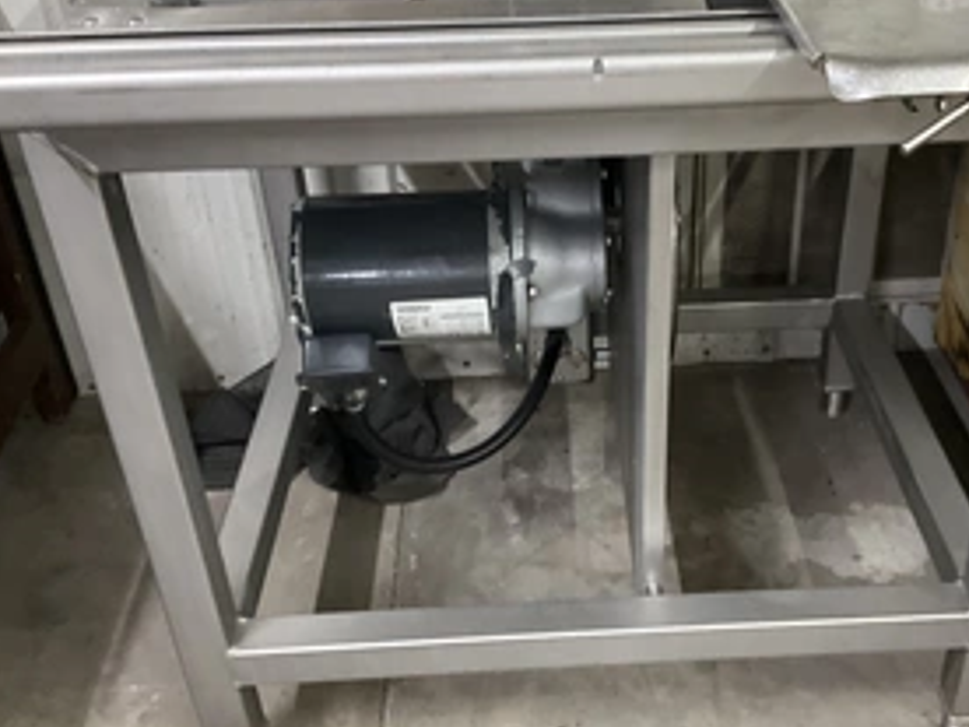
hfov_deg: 44.4
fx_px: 1176
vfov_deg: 34.3
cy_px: 365
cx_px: 604
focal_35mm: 42
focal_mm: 3
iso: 250
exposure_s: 1/30
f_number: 1.8
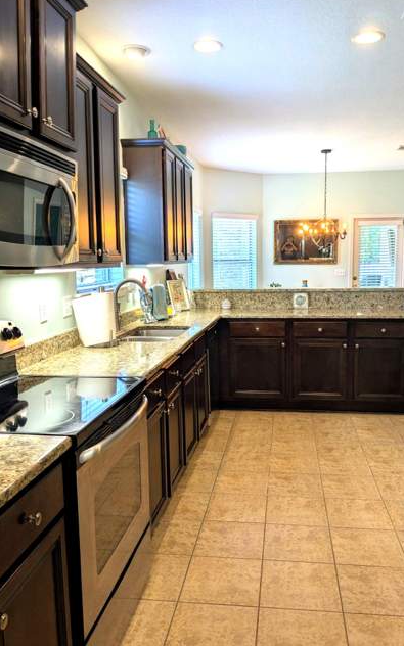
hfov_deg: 43.1
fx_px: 511
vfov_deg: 64.6
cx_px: 227
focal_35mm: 29
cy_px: 320
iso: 57
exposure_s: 1/120
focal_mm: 4.38
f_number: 1.73
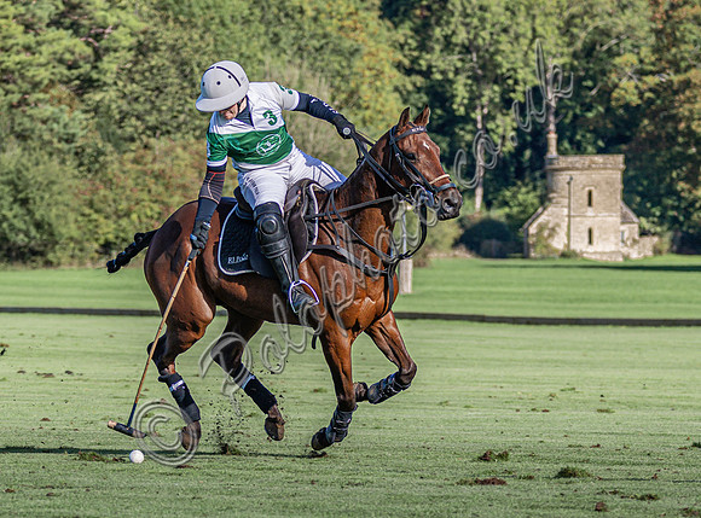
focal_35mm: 380
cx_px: 157
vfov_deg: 3.9
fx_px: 7655
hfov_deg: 5.2
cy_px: 388
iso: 250
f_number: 4.8
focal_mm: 140
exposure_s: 1/1250
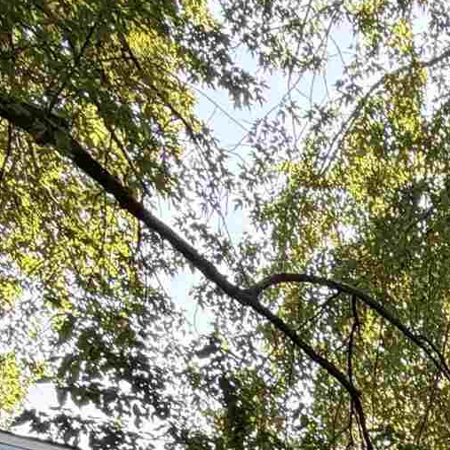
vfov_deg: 16.1
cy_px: 970
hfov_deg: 20.0
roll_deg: -1.0
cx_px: 668
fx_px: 1103
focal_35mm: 75
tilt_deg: -1.4
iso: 50
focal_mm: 2.22
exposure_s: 1/121
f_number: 2.2
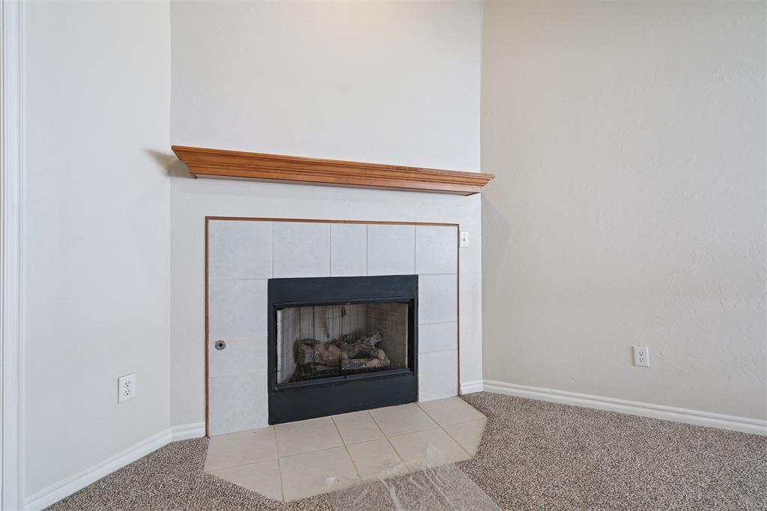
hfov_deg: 96.8
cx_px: 384
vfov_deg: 73.7
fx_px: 341
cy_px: 256
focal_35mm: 16
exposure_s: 1/13
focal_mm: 16
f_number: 7.1
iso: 200
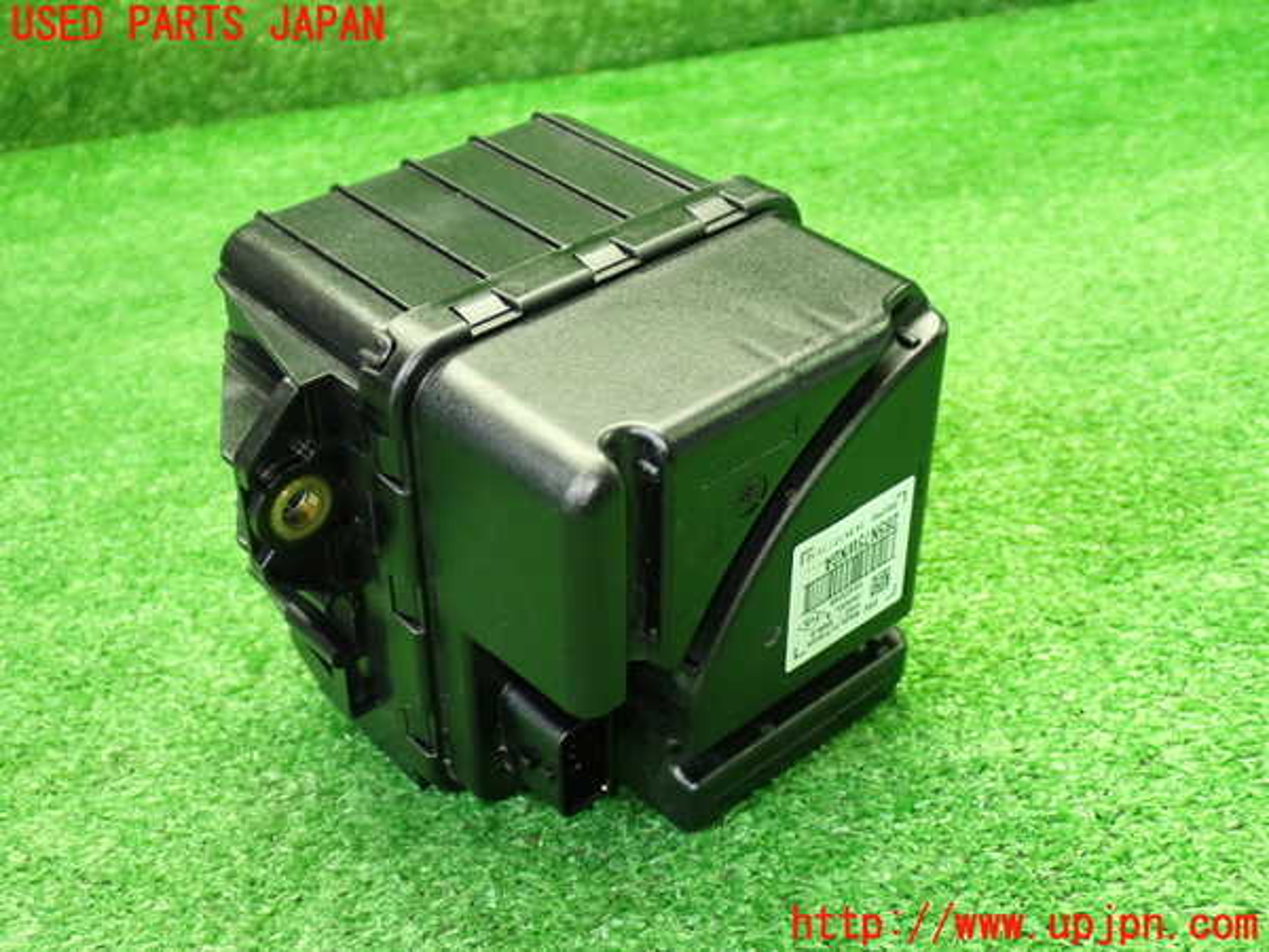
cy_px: 476
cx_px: 634
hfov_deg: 42.9
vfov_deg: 32.9
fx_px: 1613
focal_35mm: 44
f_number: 2.9
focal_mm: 7.84
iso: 800
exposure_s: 1/40
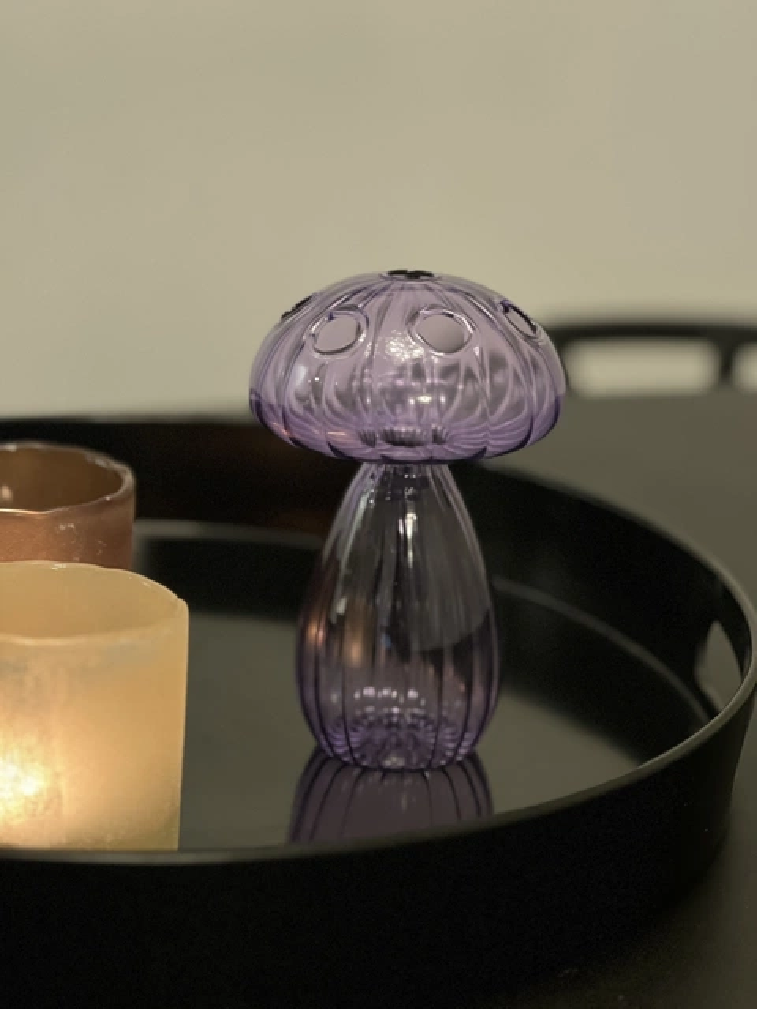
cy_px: 504
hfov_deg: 19.1
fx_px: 2245
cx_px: 378
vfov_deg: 25.3
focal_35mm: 77
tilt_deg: -16.6
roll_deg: -3.5
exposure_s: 1/17
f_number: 2.8
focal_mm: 9
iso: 400
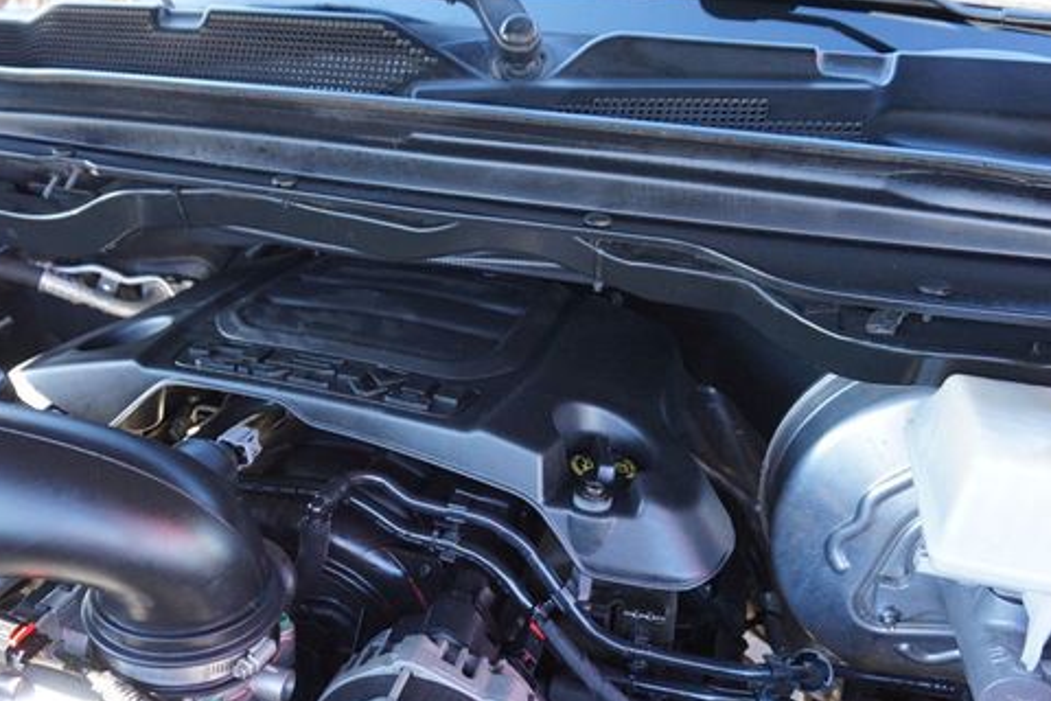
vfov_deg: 41.0
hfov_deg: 57.9
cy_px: 405
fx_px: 934
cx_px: 385
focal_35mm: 32
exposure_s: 1/160
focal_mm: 16
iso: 1000
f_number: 4
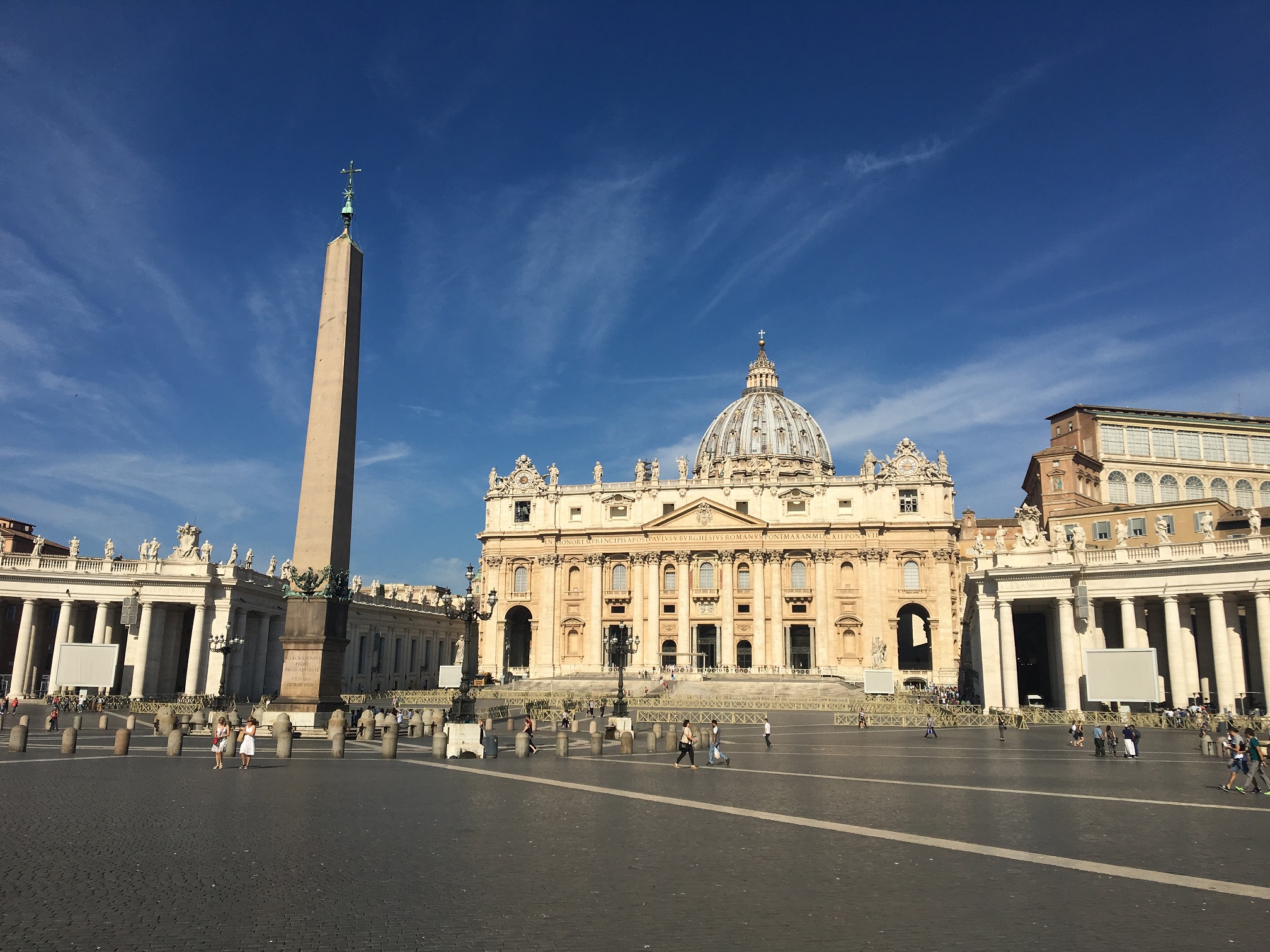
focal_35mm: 29
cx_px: 635
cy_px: 476
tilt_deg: +13.9
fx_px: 1064
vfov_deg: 48.2
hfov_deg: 61.7
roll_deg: -0.6
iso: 25
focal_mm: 4.15
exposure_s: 1/3344
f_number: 2.2
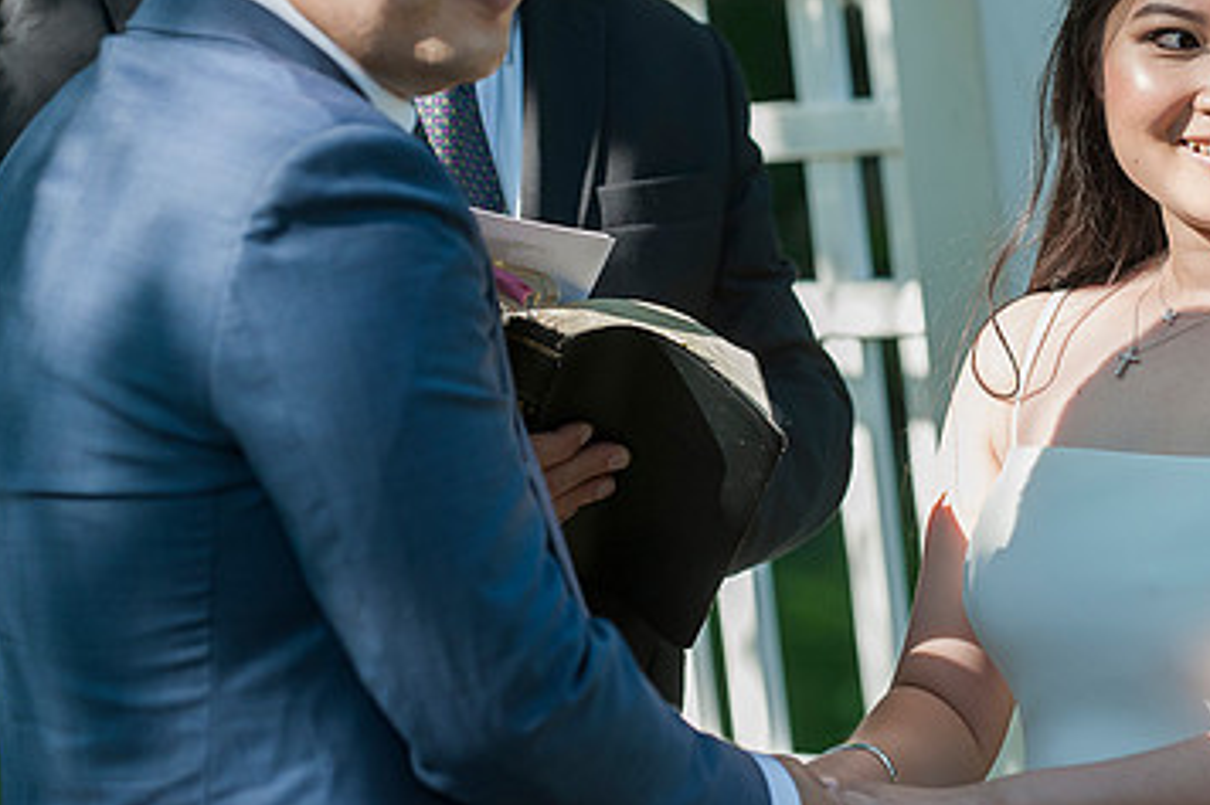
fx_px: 7122
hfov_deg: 9.7
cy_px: 160
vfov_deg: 6.5
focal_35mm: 212
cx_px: 829
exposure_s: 1/1250
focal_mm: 130
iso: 800
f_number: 3.5
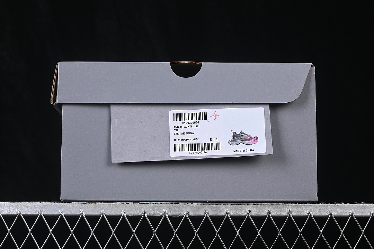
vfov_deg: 18.2
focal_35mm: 75
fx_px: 779
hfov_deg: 27.0
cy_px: 124
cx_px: 187
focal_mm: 50
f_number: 8
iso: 160
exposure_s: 1/80
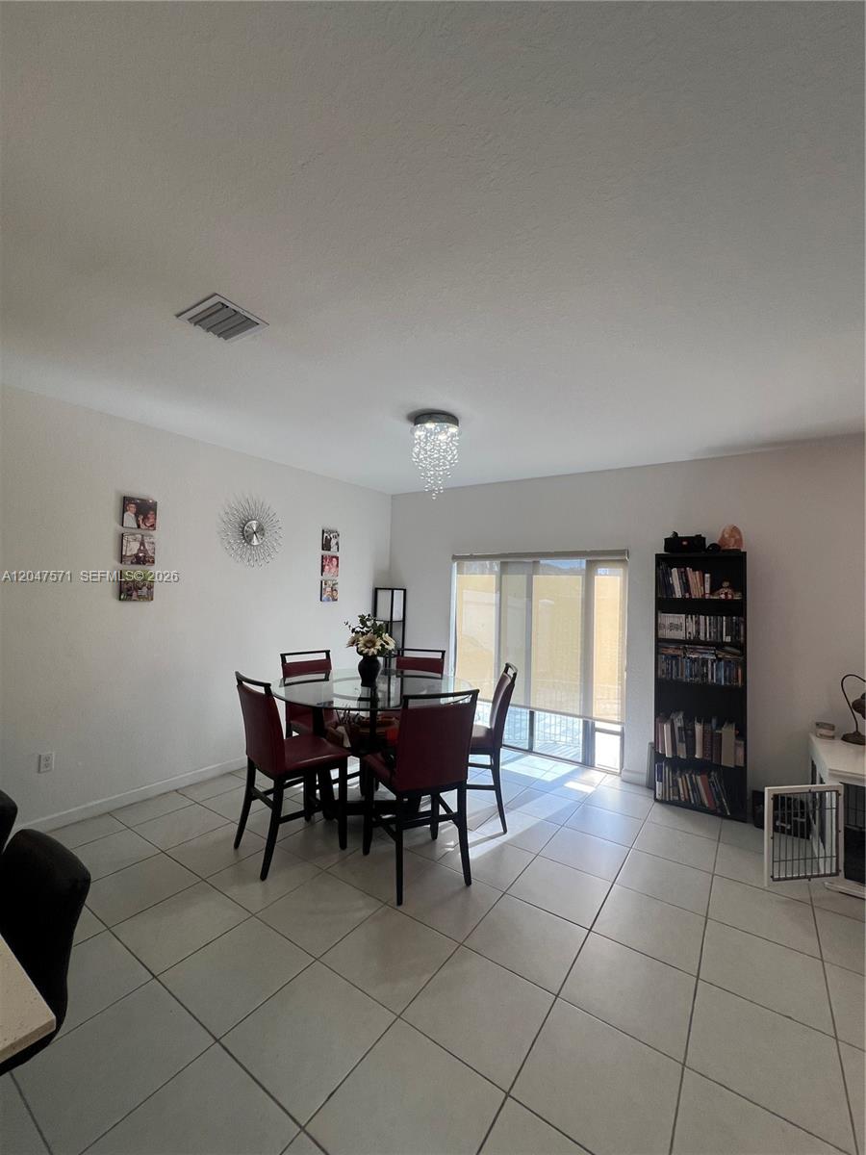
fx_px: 434
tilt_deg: +0.9
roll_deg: -1.9
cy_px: 578
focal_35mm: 13
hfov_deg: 89.9
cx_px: 433
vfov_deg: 106.2
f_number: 1.8
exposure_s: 1/120
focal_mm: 1.57
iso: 50
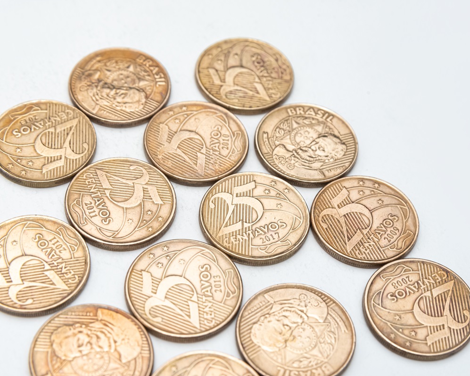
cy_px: 188
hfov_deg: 22.5
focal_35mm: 85
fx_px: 1182
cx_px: 253
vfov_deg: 18.1
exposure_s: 1/60
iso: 1000
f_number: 10
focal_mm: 75
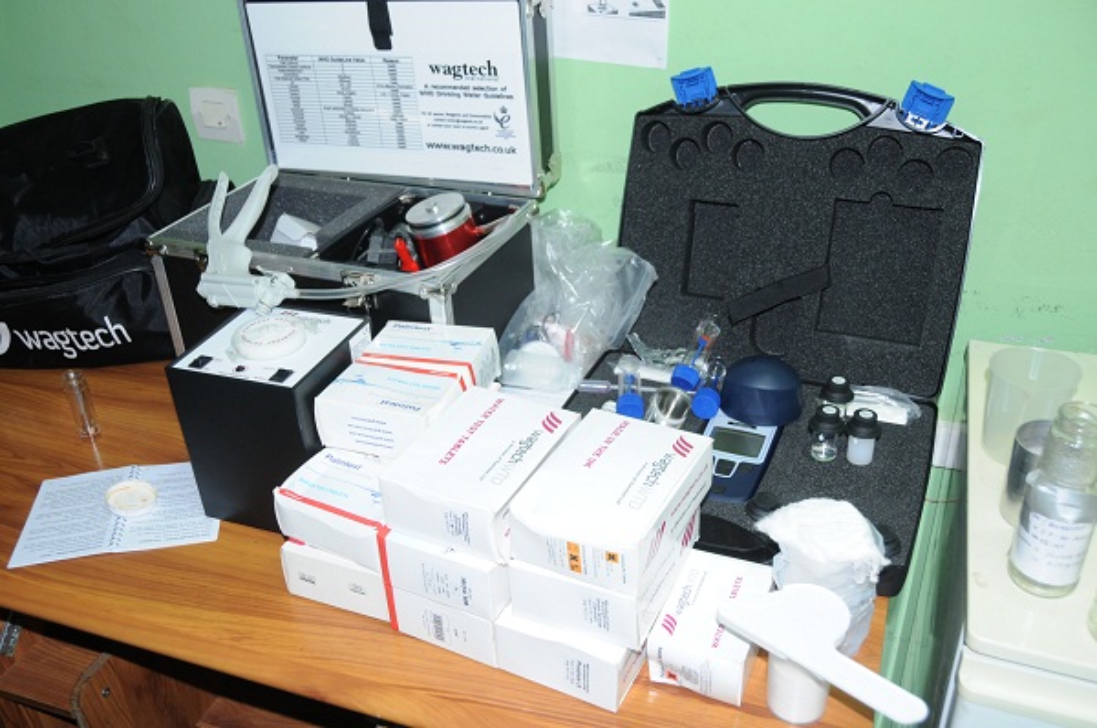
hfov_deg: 57.3
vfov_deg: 39.8
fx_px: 1004
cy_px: 364
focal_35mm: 33
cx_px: 548
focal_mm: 22
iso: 400
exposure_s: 1/60
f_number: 4
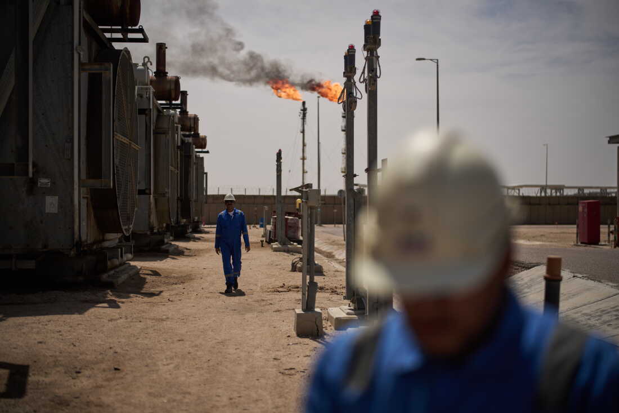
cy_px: 206
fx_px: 860
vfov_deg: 27.0
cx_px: 310
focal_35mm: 50
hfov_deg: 39.6
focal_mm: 50
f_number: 1.6
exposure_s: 1/32000
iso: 200
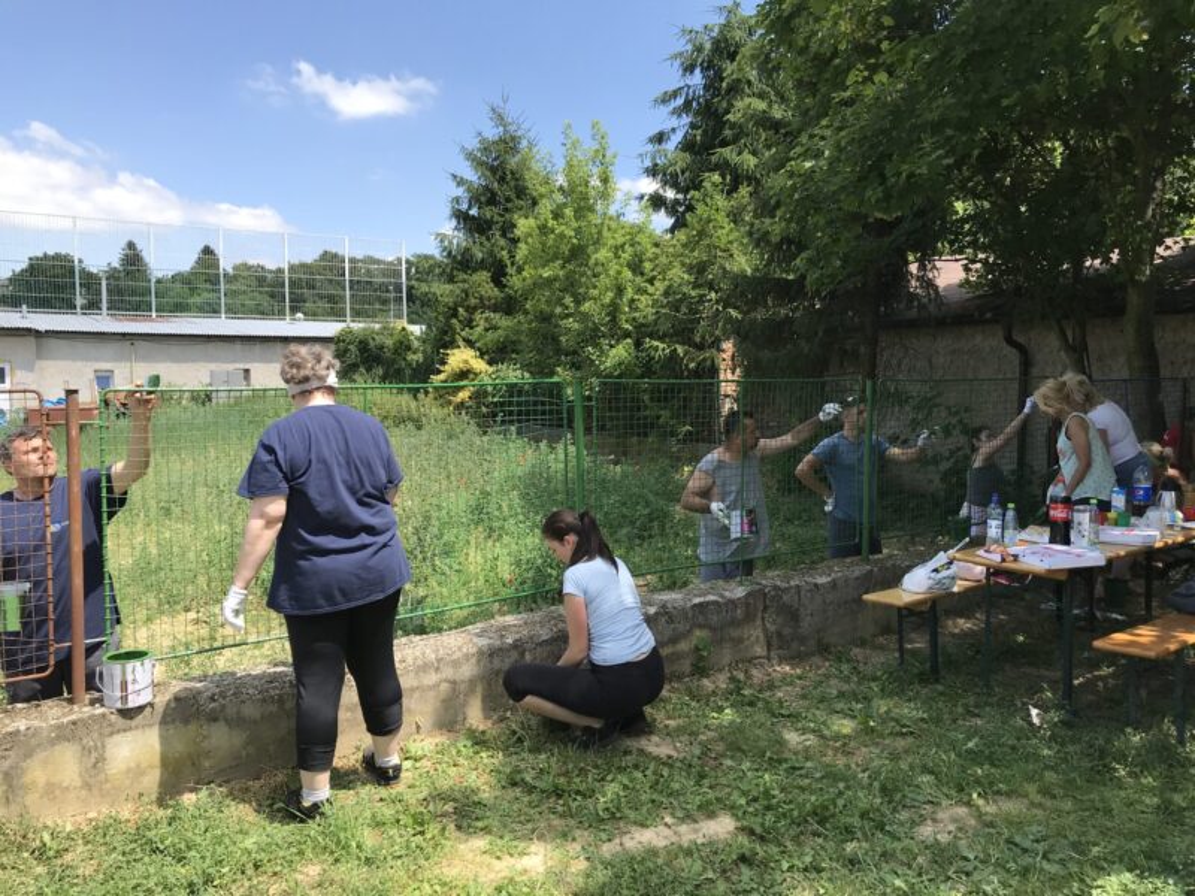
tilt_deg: -4.3
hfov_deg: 63.4
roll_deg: -0.4
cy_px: 448
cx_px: 598
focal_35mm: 28
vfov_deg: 49.7
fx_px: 967
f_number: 1.8
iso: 20
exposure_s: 1/1140
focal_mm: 3.99
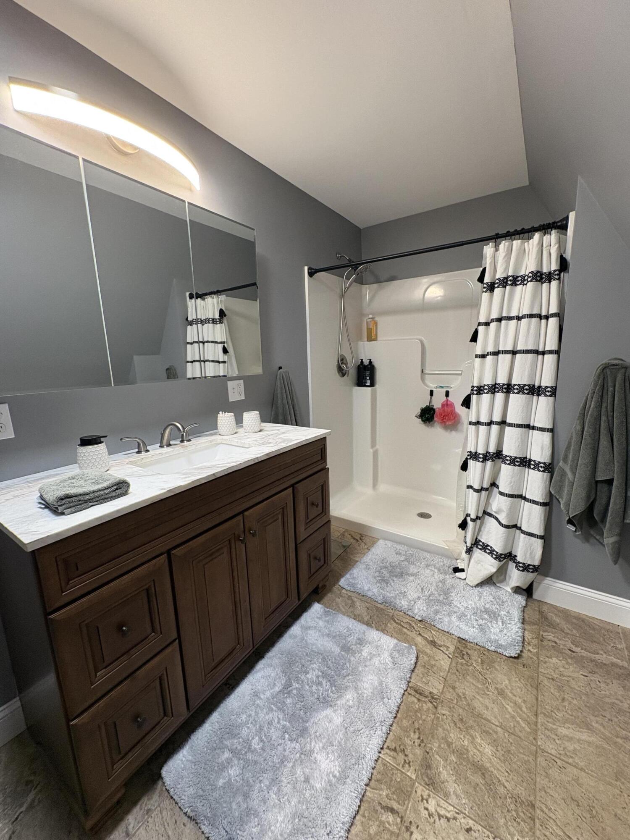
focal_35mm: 14
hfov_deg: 85.7
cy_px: 420
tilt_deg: -9.8
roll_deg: +1.1
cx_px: 315
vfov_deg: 102.1
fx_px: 340
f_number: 2.2
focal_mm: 2.22
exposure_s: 1/60
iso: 400
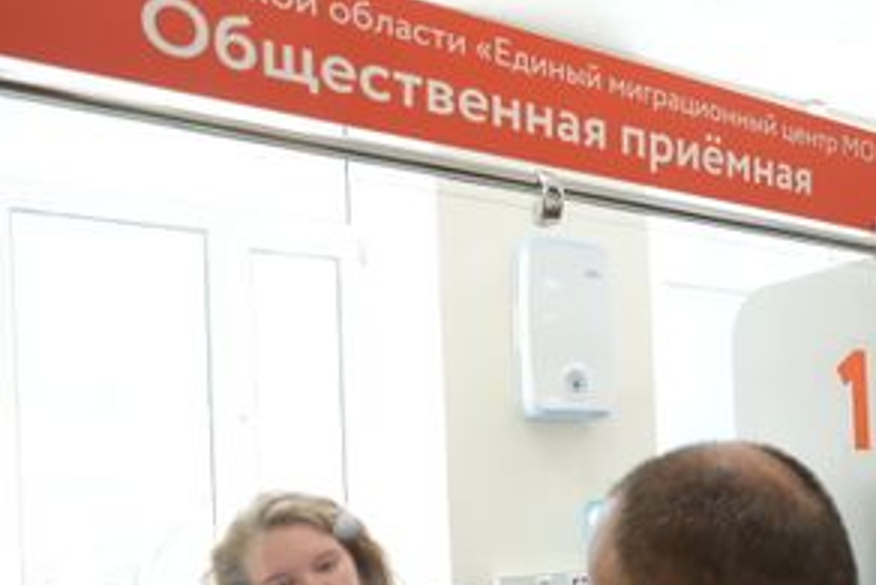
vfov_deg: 30.1
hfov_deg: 42.4
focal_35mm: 43
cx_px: 754
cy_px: 504
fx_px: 1047
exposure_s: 1/100
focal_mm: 18
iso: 1000
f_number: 5.6
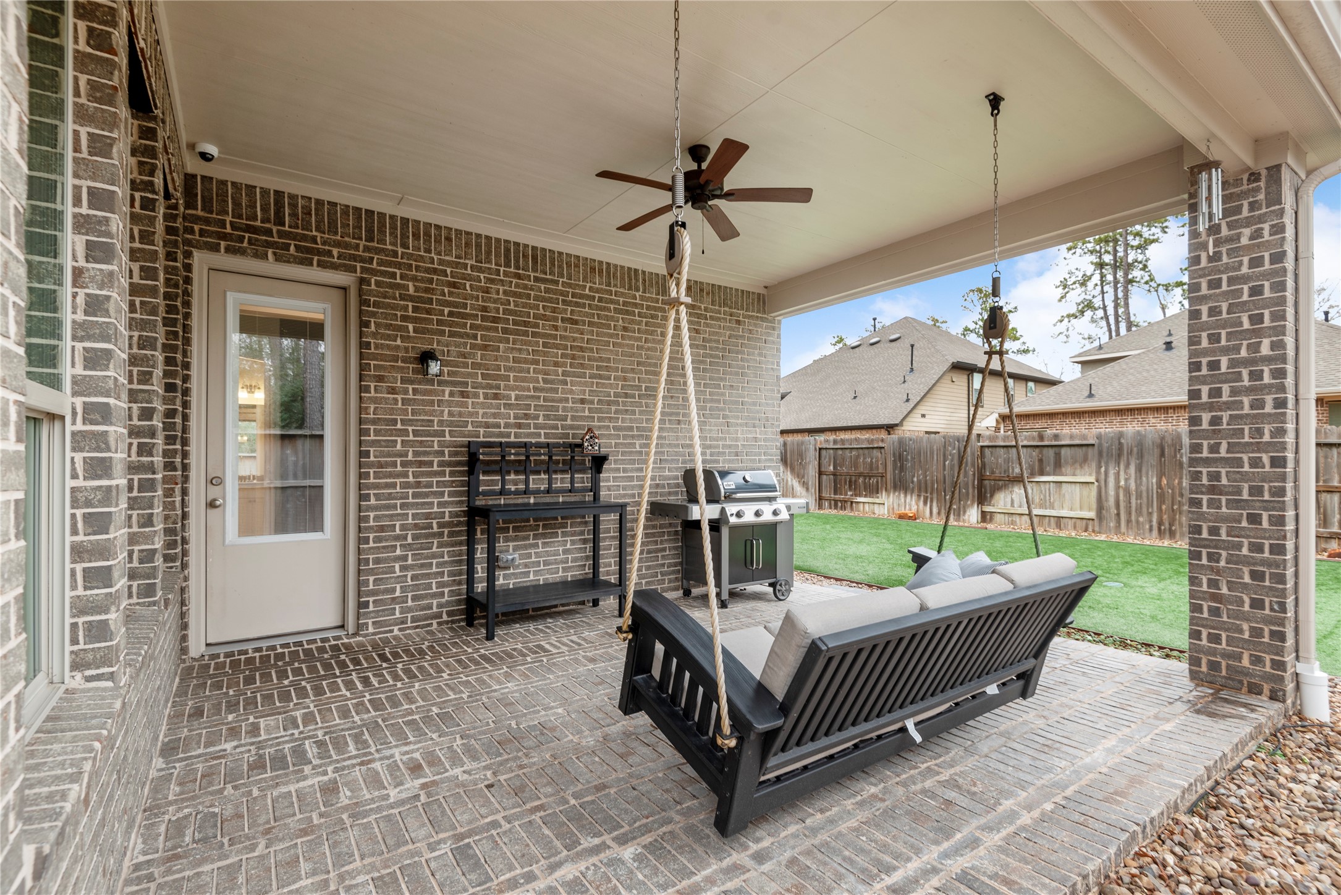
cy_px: 448
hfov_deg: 96.7
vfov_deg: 73.8
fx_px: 596
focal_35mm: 16
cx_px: 670
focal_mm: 16
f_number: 7.1
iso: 100
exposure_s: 1/20
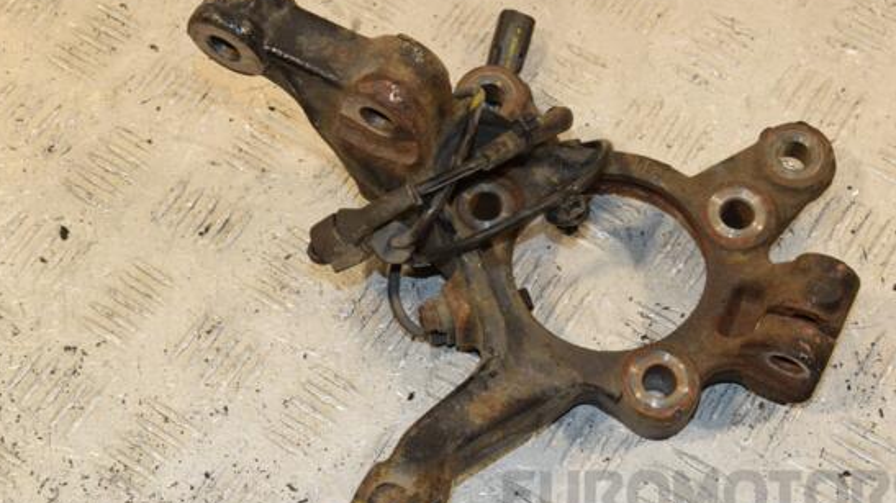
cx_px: 472
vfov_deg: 17.4
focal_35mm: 69
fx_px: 1638
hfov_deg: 30.6
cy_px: 277
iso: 800
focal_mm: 40
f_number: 10
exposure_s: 1/200
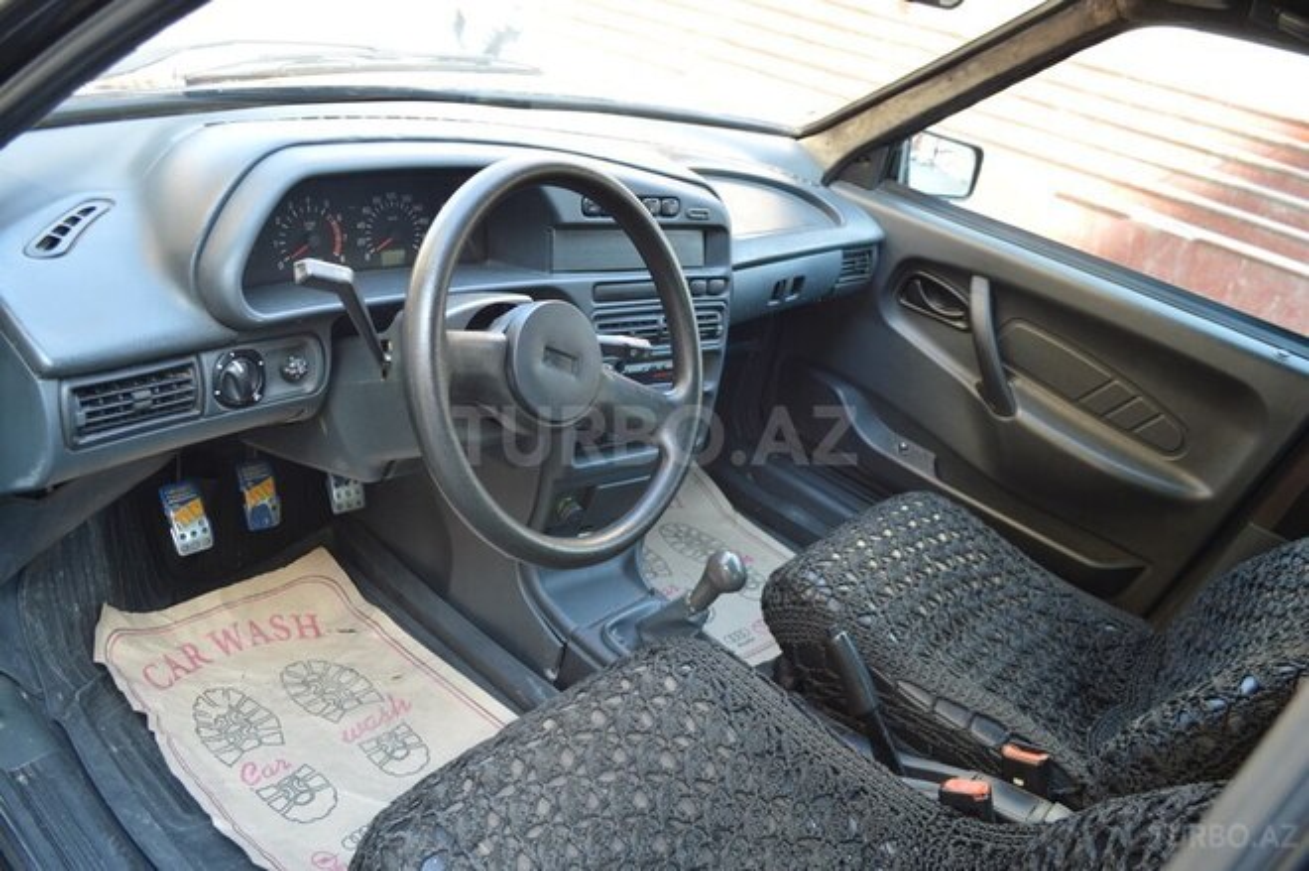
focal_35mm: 27
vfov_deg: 47.9
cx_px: 654
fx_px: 981
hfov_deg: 67.4
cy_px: 436
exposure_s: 1/60
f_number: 4
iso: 400
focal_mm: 18
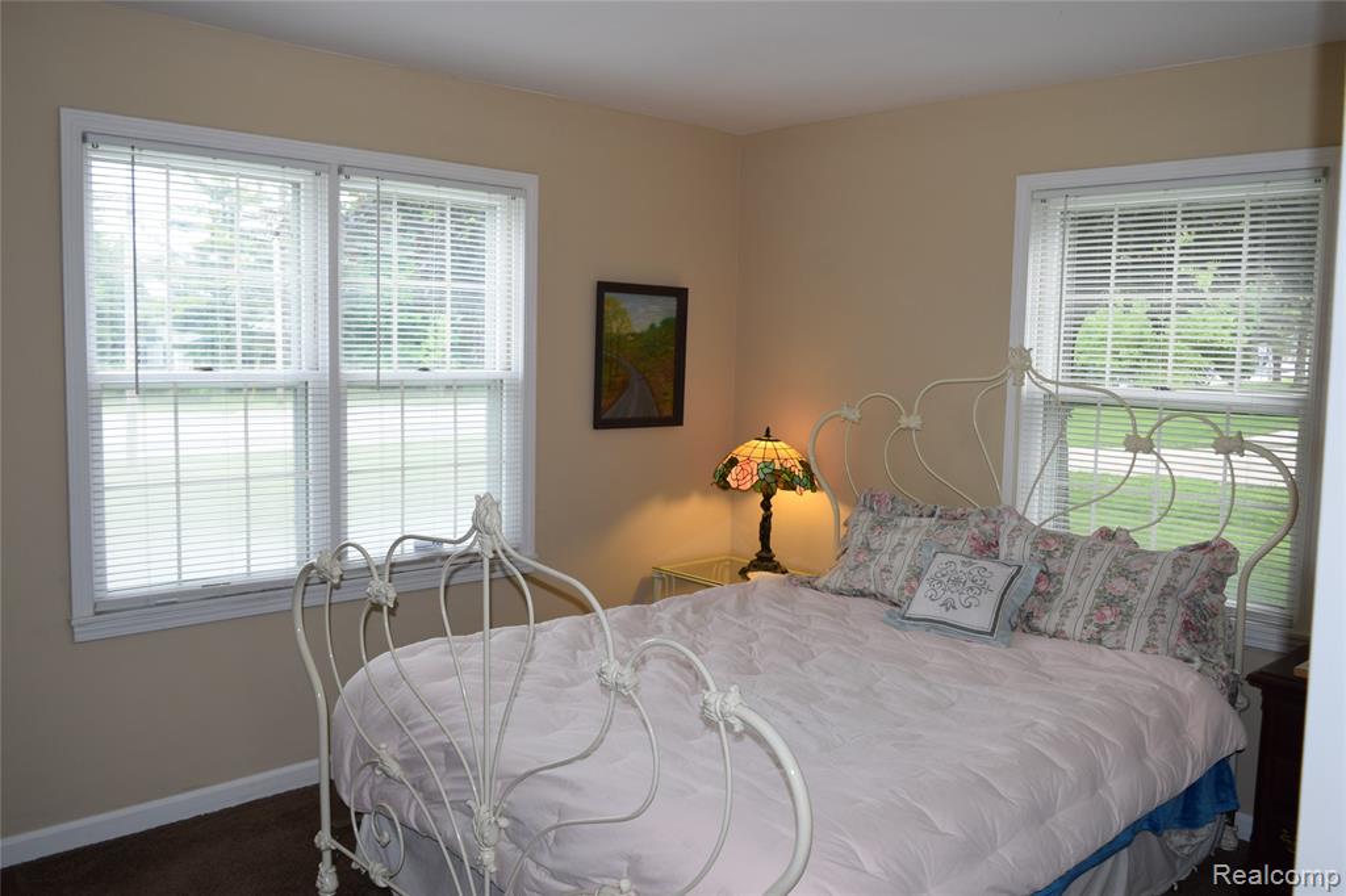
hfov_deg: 61.9
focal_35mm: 30
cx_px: 673
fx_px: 1121
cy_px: 448
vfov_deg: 43.6
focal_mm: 20
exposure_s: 1/125
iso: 450
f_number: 5.6
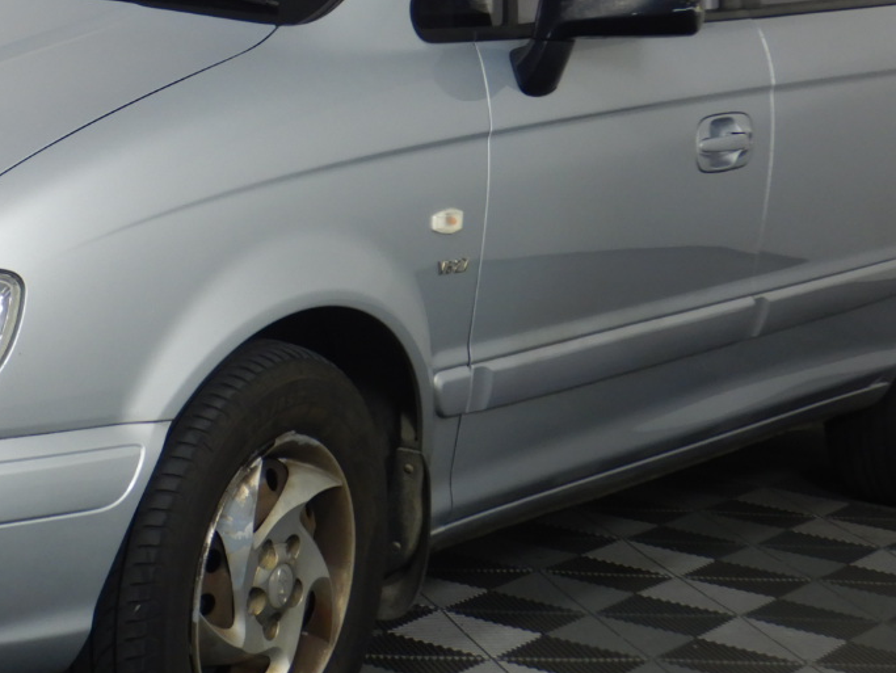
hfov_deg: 18.7
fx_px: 2667
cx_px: 56
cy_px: 207
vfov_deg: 14.3
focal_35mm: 103
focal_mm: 7.8
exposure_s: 1/40
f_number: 4.3
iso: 125
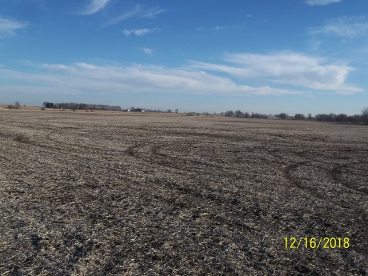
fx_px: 393
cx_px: 184
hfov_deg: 50.1
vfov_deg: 38.7
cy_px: 138
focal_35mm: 37
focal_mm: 6.6
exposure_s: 1/160
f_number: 10.1
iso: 80
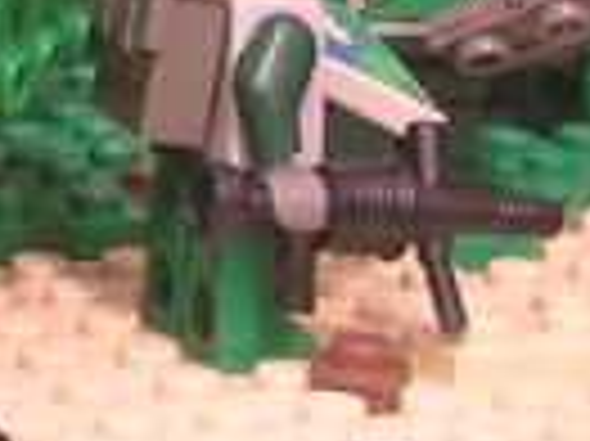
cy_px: -531
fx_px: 3423
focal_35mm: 201
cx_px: -446
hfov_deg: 9.4
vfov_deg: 7.0
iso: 100
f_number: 2.9
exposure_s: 1/6
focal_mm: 6.2
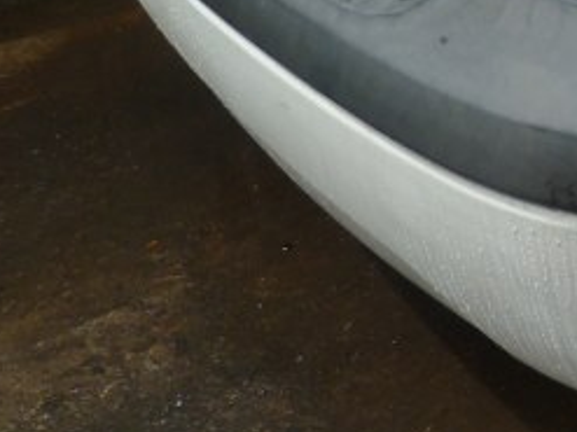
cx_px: 897
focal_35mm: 81
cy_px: -217
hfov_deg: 20.3
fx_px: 1350
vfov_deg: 16.6
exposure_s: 1/200
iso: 80
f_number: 5
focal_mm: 4.5
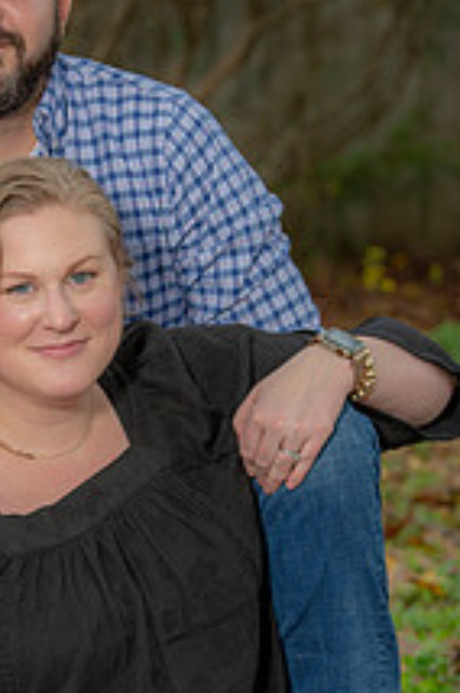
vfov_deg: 8.4
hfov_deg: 5.6
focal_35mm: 244
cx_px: 70
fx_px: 4692
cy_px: 476
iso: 160
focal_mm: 116
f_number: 5
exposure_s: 1/200
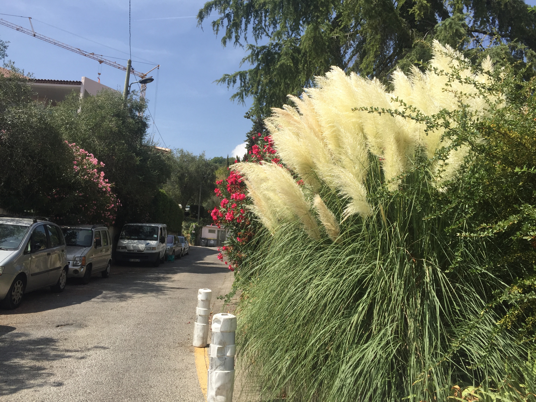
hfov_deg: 61.7
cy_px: 201
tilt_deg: +6.1
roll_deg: -4.3
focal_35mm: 29
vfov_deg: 48.2
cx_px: 268
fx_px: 449
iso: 32
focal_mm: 4.15
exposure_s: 1/1582
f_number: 2.2
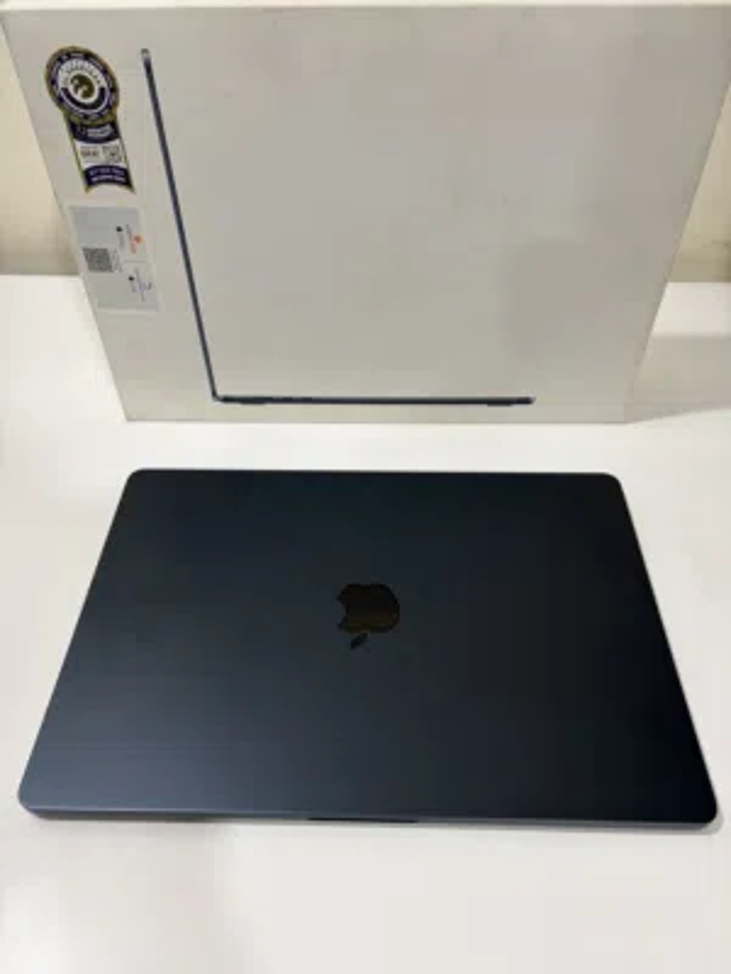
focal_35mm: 26
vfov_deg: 67.3
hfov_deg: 53.1
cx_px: 366
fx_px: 732
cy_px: 487
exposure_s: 1/50
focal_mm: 5.96
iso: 125
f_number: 1.6
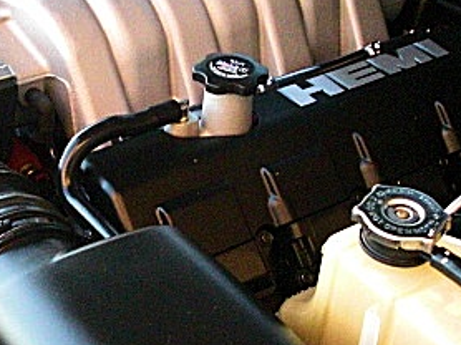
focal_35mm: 83
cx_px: 129
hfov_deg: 23.4
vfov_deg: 17.7
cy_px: 192
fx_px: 1104
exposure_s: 1/100
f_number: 2.8
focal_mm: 6.3
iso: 800
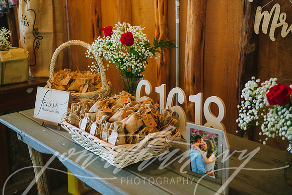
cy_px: 98
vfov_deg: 27.0
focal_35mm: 50
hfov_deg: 39.6
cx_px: 146
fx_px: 406
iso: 2500
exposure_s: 1/100
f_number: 2.8
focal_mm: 50
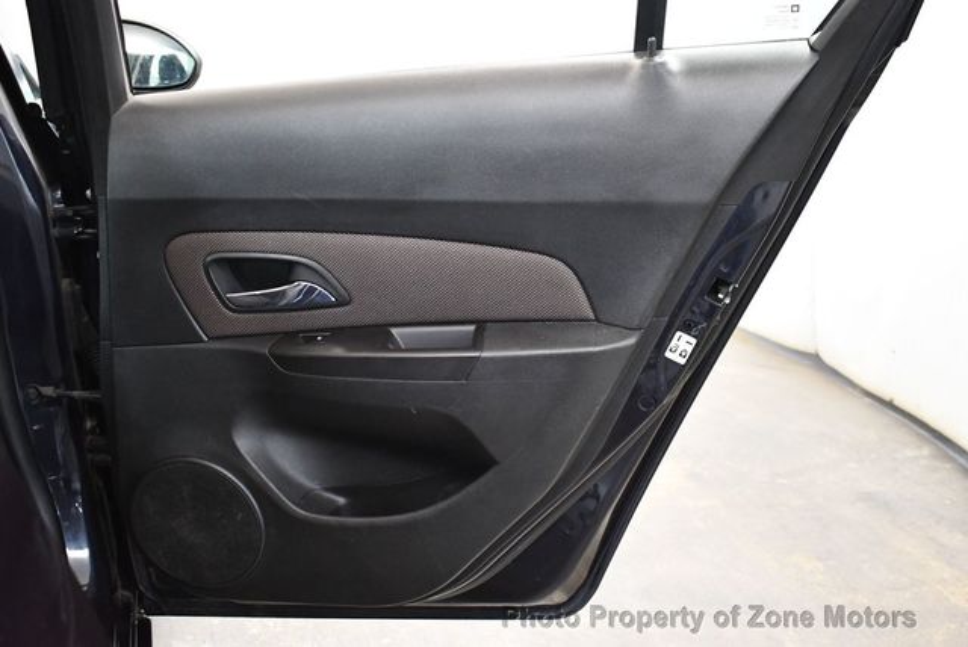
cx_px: 484
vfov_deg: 32.0
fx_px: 1130
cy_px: 324
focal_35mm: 42
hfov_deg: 46.4
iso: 3200
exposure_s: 1/80
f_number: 3.8
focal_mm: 21
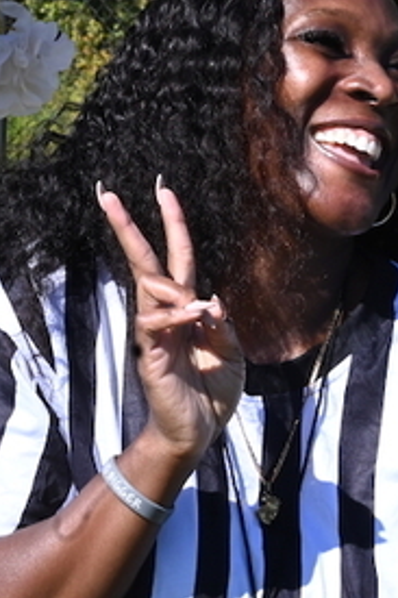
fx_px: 4333
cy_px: 278
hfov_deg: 5.3
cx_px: 322
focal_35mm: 261
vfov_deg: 7.9
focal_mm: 70
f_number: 22
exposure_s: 1/250
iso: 900
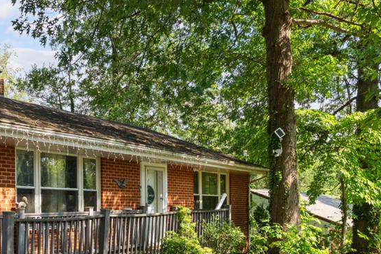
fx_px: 444
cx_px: 52
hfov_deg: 43.2
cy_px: 221
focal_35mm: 42
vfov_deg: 30.7
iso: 1000
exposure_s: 1/640
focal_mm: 16
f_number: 8
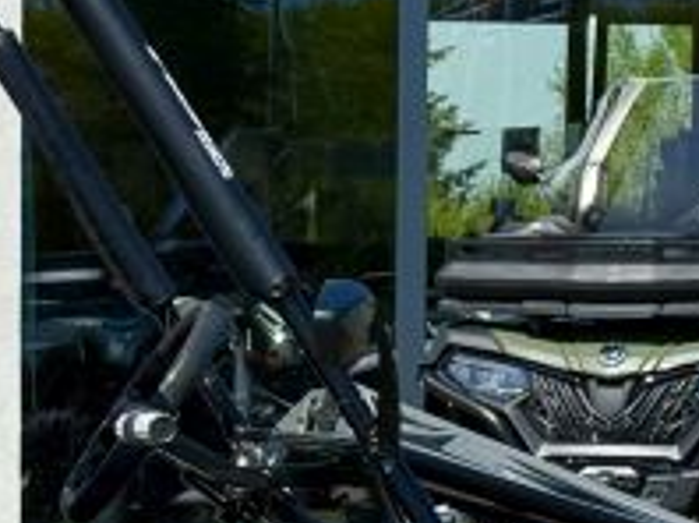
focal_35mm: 194
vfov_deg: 7.6
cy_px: 505
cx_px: -14
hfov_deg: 10.1
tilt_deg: -2.6
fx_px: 3913
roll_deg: -0.5
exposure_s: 1/3226
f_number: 1.78
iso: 80
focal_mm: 6.76
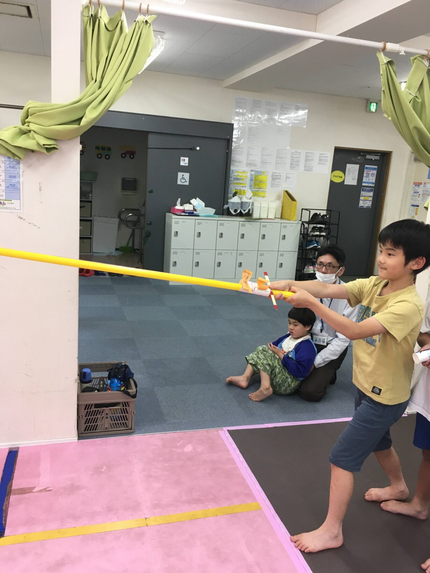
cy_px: 286
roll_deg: -5.7
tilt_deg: -13.2
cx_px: 215
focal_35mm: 29
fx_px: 480
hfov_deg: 48.2
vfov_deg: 61.7
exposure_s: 1/30
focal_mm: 4.15
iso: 40
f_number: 2.2
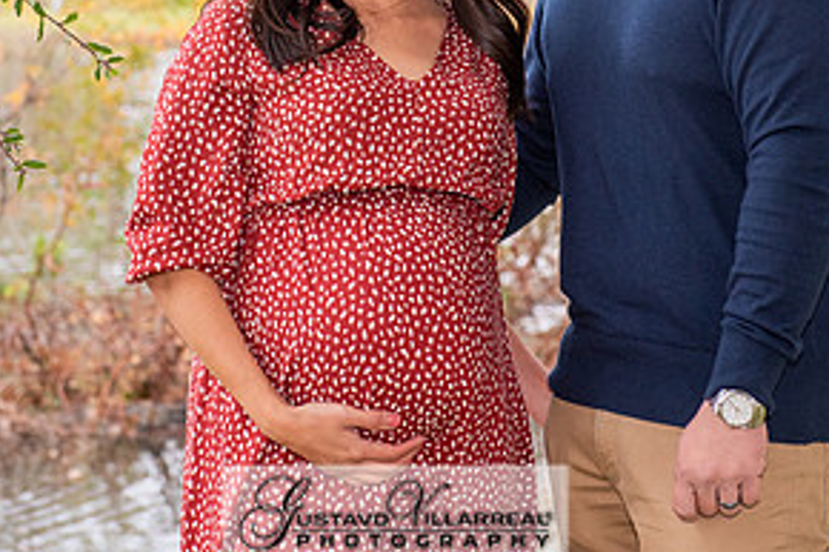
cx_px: 394
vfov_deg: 9.7
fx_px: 3222
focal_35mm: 140
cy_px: 70
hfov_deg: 14.7
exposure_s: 1/125
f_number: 5
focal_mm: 70
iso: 800
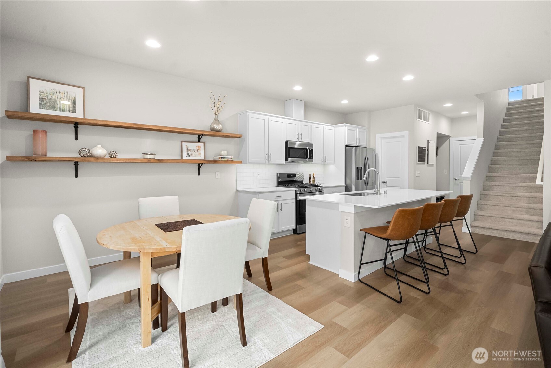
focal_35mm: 15
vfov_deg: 77.4
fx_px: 230
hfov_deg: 100.4
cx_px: 276
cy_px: 184
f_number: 7.1
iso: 1000
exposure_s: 1/30
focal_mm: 15
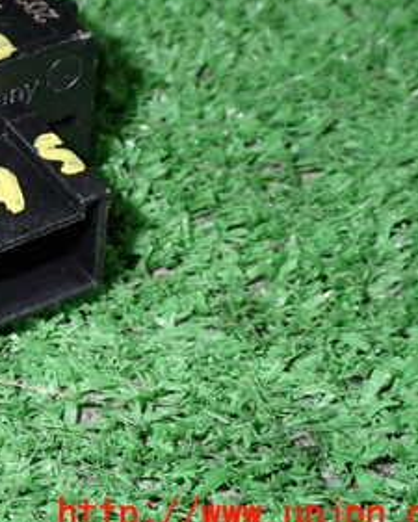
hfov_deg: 15.2
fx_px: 1515
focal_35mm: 98
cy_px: 121
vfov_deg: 19.4
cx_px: -80
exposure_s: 1/50
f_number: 13
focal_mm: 8.4
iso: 640
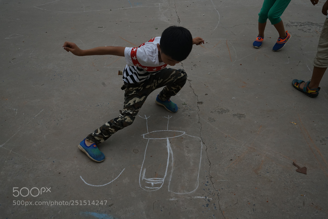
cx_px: 164
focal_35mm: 30
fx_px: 273
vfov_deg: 43.6
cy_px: 110
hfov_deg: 61.9
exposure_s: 1/2000
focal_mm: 30
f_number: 9
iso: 1000
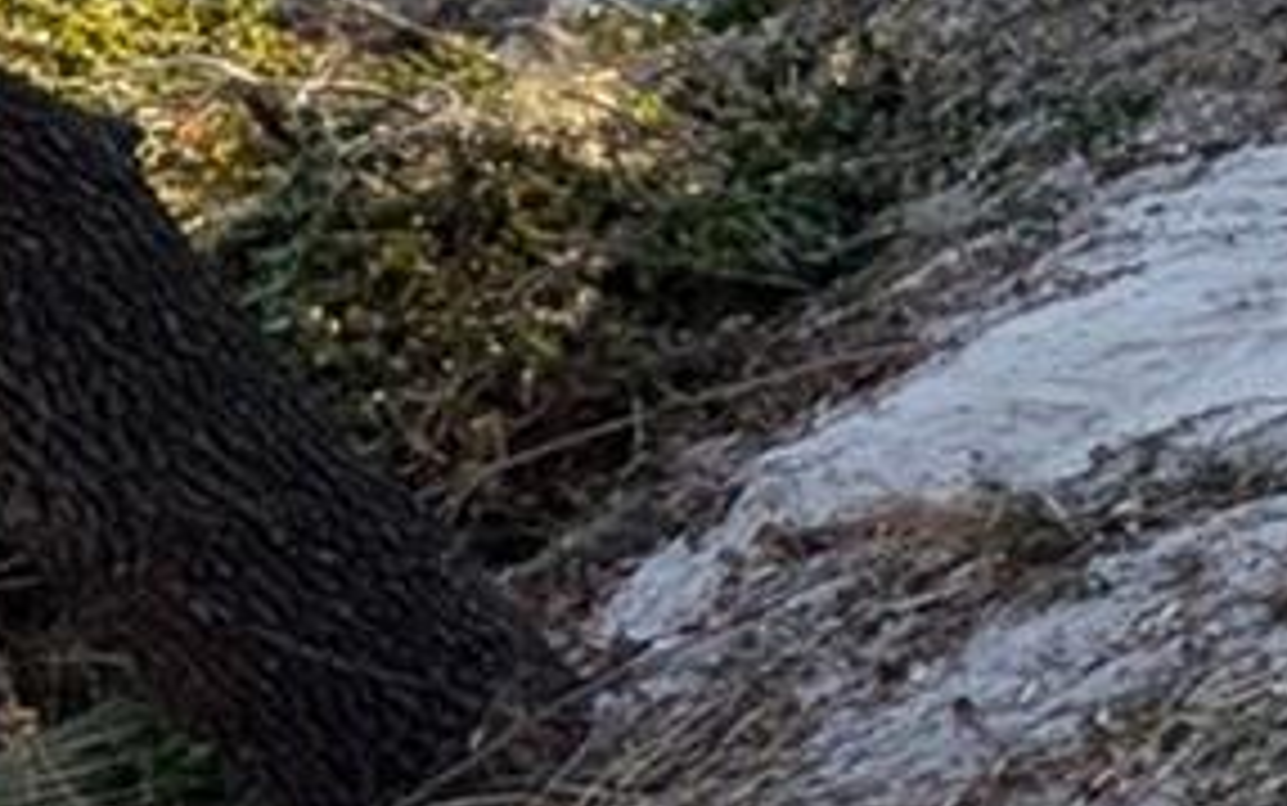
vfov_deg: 18.0
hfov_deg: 14.8
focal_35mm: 71
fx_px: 2491
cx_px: 3164
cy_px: 18
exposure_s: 1/751
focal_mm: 2.02
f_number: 1.7
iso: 48
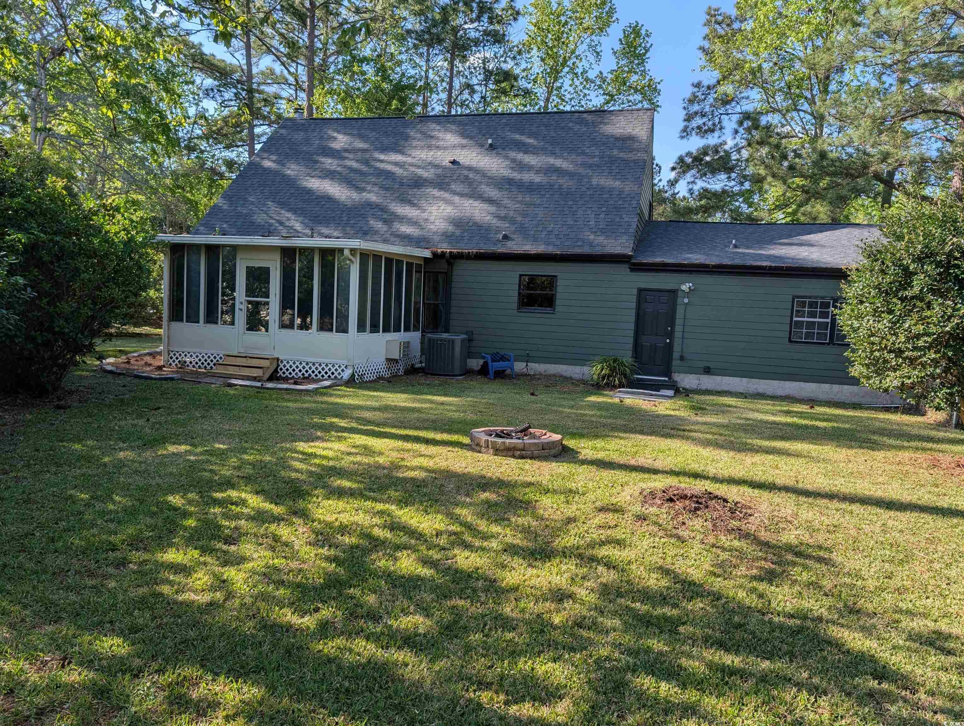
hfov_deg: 71.5
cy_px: 363
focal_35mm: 24
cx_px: 482
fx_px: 669
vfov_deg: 56.9
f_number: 1.68
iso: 20
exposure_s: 1/571
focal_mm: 6.9
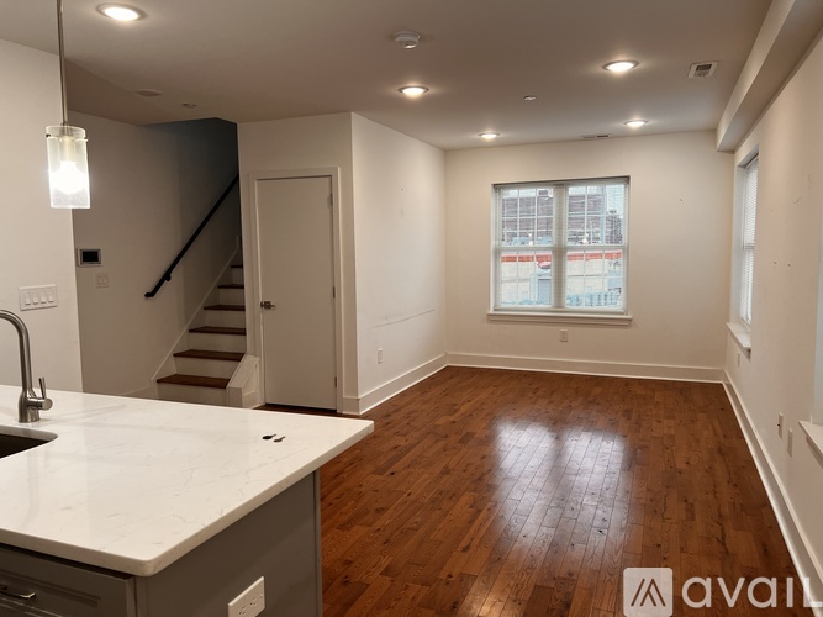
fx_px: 618
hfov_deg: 67.3
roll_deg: +0.9
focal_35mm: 26
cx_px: 412
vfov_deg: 53.0
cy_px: 308
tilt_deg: -5.3
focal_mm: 5.7
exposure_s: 1/120
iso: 80
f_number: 1.5
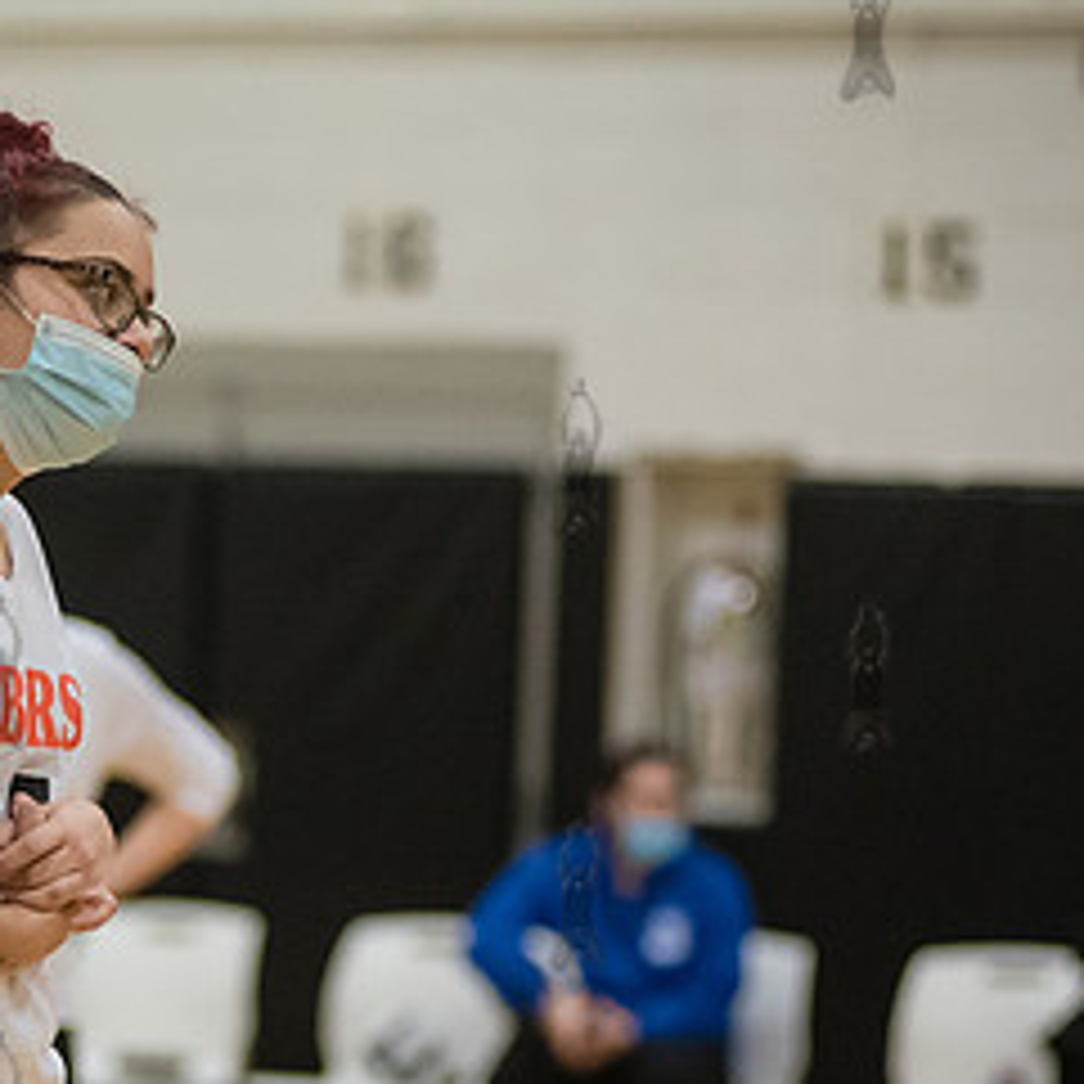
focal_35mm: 245
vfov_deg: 7.1
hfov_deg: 7.1
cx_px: -4
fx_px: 8680
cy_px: 672
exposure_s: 1/400
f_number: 3.2
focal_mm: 120
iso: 5000
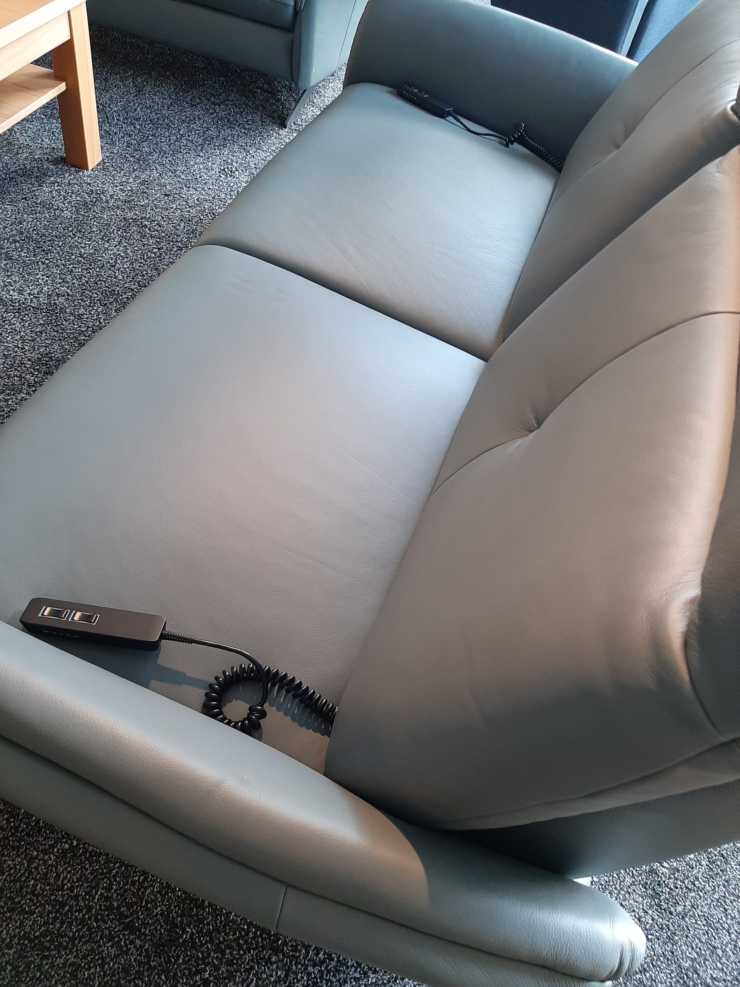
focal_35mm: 26
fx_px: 741
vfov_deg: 67.3
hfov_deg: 53.1
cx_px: 370
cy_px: 494
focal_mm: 3.93
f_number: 1.7
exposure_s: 1/50
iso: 200
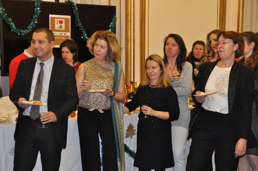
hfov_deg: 27.0
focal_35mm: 75
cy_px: 86
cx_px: 129
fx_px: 537
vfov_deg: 18.1
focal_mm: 50
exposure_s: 1/60
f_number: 4.8
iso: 800
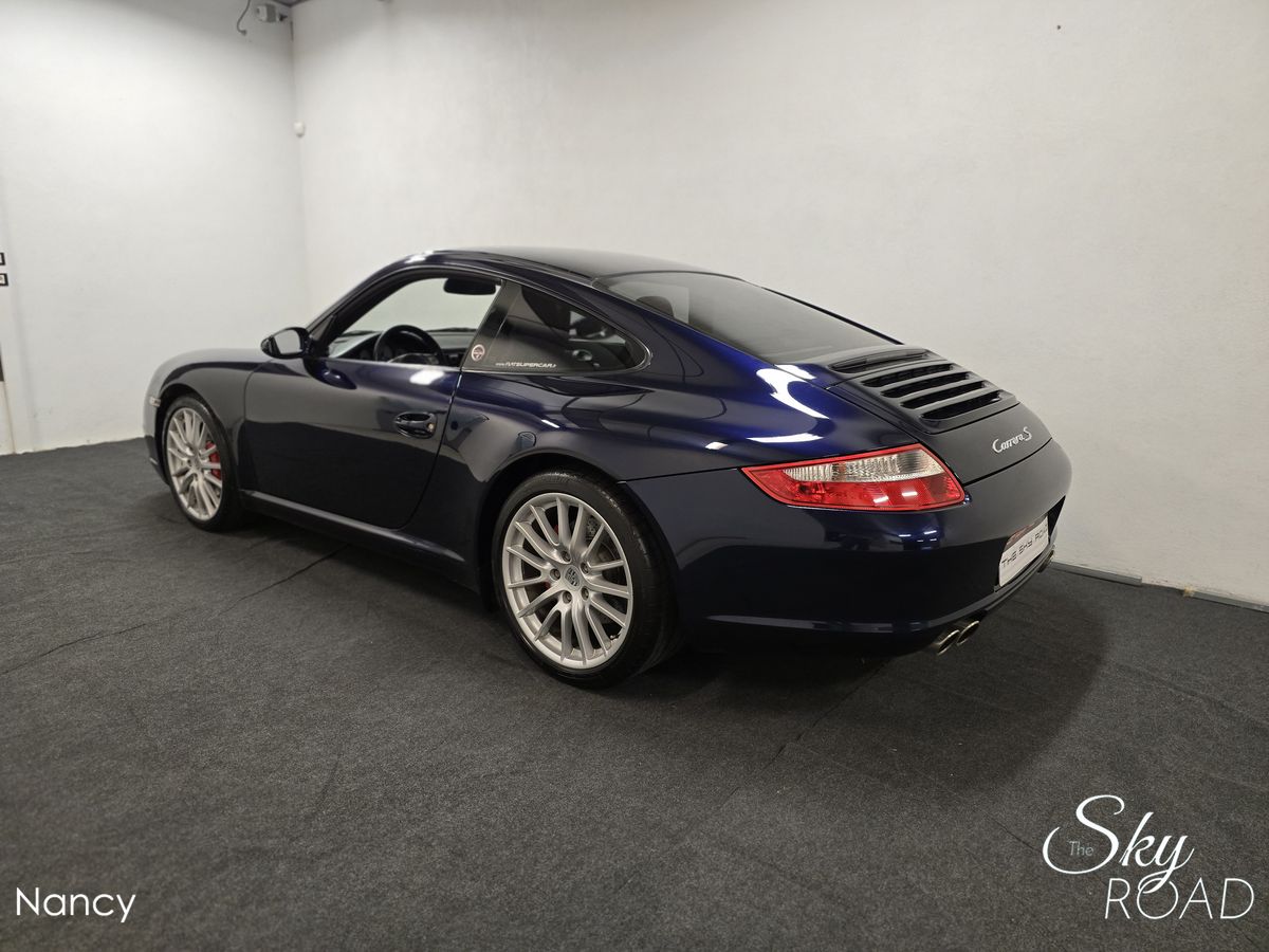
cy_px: 476
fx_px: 843
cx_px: 634
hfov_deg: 73.9
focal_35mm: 23
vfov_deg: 58.9
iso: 500
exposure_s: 1/100
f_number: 1.7
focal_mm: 6.3
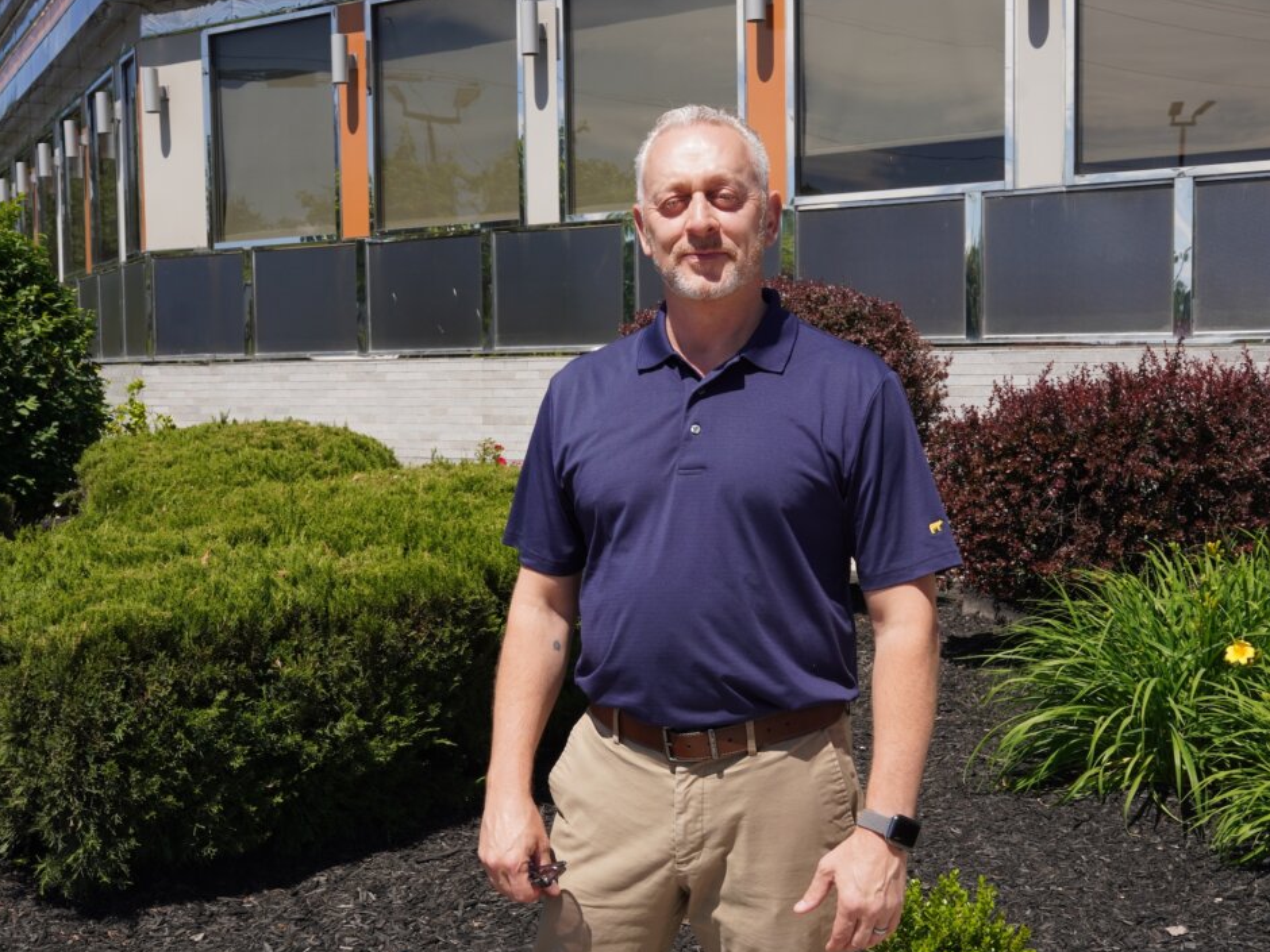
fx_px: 1557
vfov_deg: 34.0
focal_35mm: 42
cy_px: 481
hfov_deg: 44.4
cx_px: 642
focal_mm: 25.6
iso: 100
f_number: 10
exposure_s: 1/200
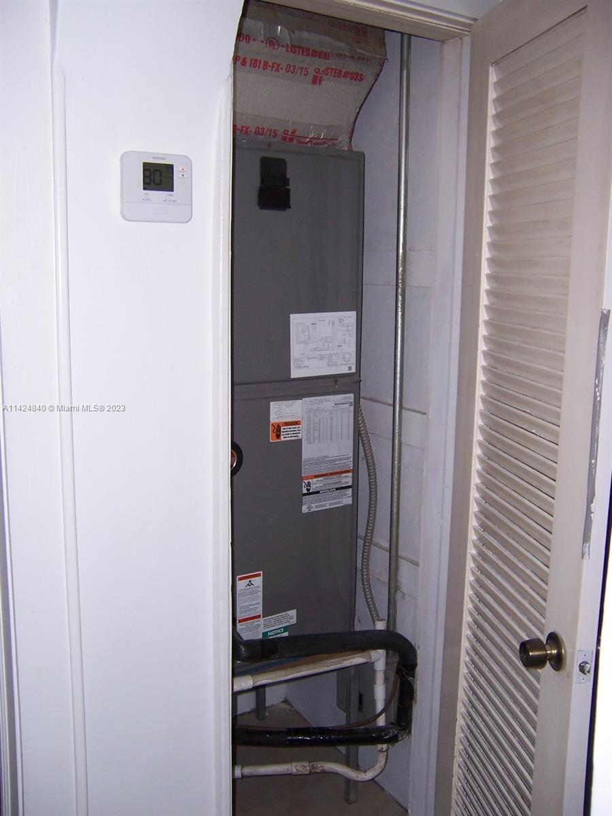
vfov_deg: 55.4
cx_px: 306
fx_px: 778
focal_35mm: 33
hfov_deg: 42.9
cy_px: 408
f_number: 2.8
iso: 80
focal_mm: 5.5
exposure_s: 1/60
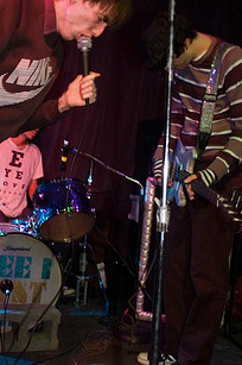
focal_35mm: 44
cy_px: 190
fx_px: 445
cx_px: 77
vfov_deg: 44.5
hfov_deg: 30.2
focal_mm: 20
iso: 800
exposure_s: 1/15
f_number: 2.8
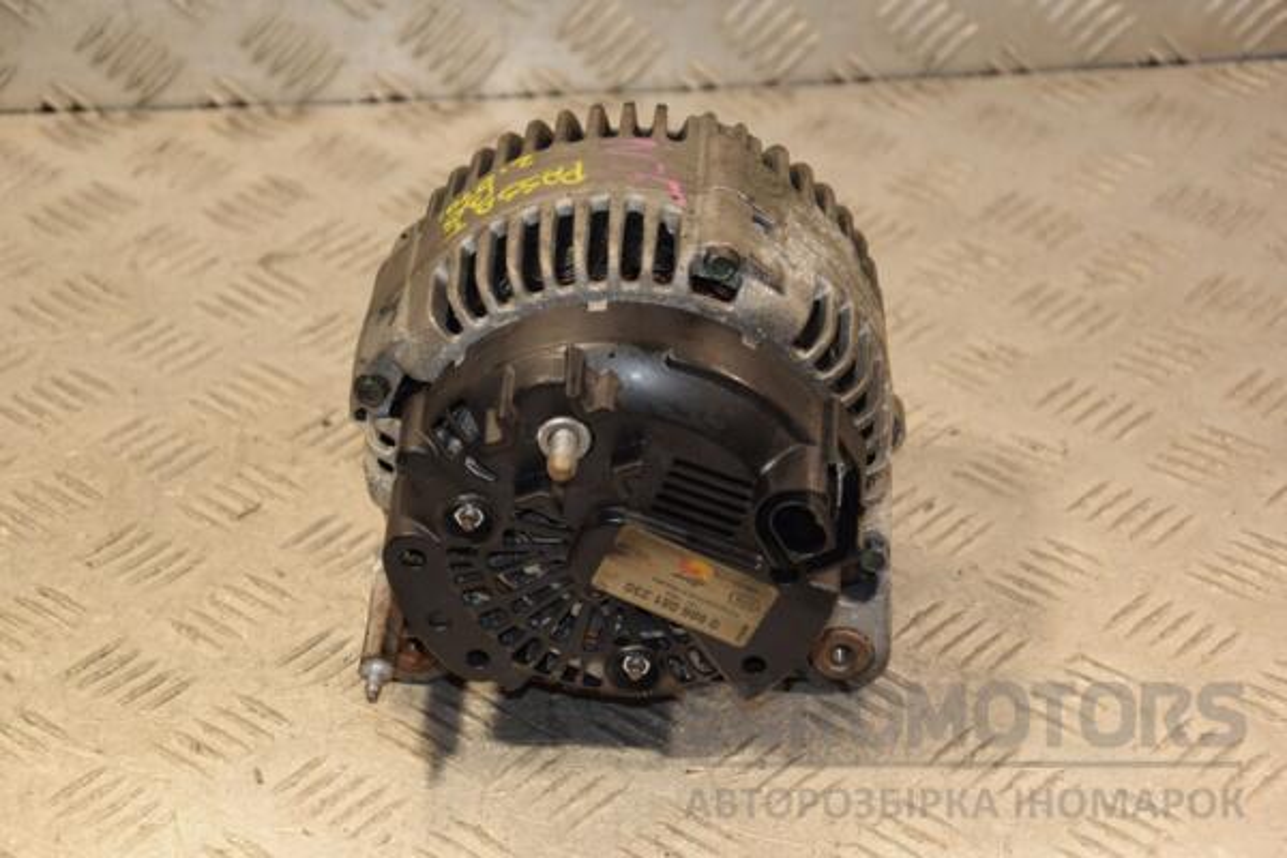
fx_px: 3324
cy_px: 429
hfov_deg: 21.9
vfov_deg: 14.7
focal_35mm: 93
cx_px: 644
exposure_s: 1/160
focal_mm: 62
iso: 800
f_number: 5.3
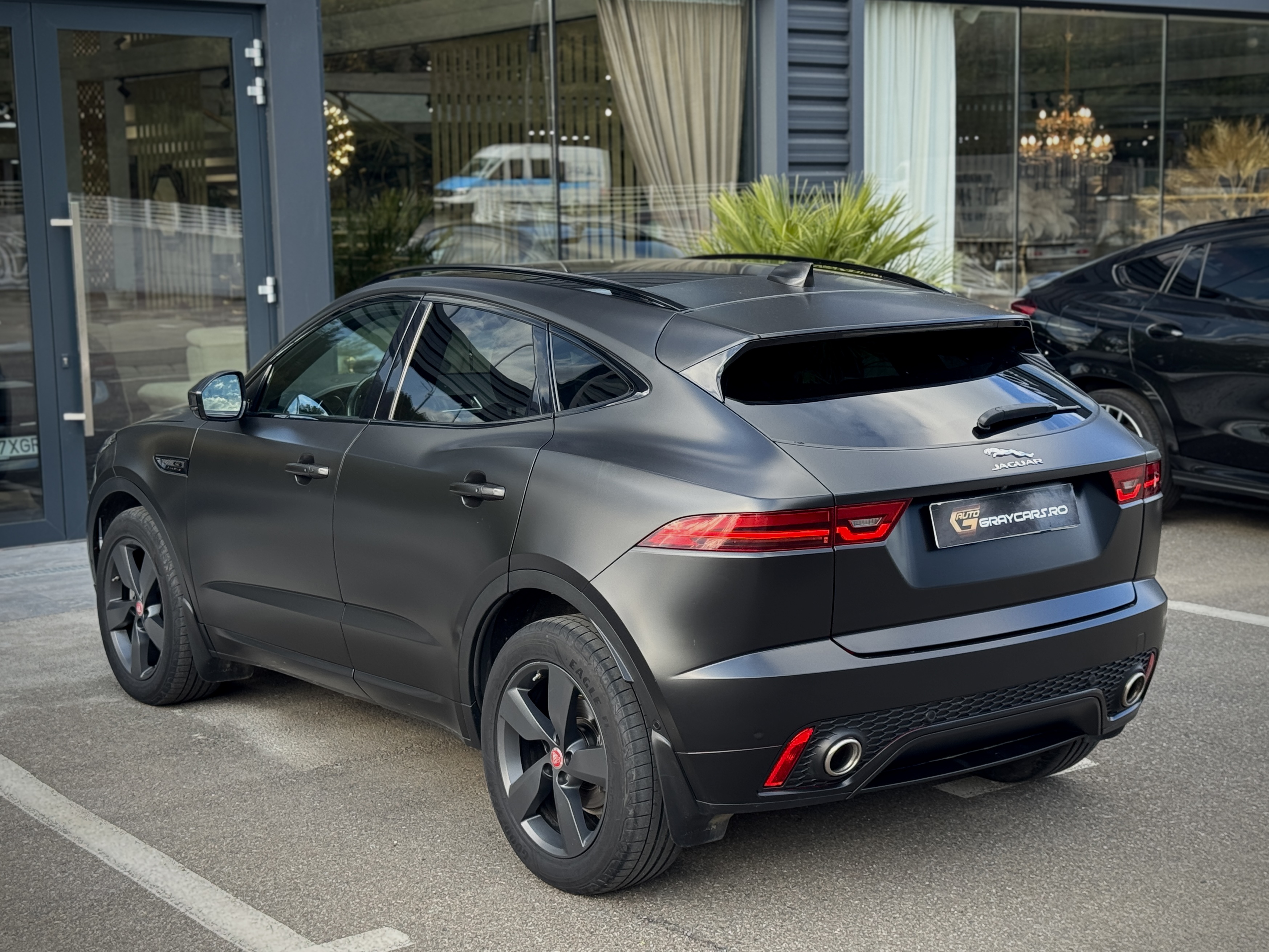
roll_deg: +0.5
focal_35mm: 48
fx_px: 1760
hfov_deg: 39.7
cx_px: 634
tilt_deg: -7.7
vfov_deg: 30.3
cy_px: 476
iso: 64
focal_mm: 6.76
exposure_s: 1/304
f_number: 1.78
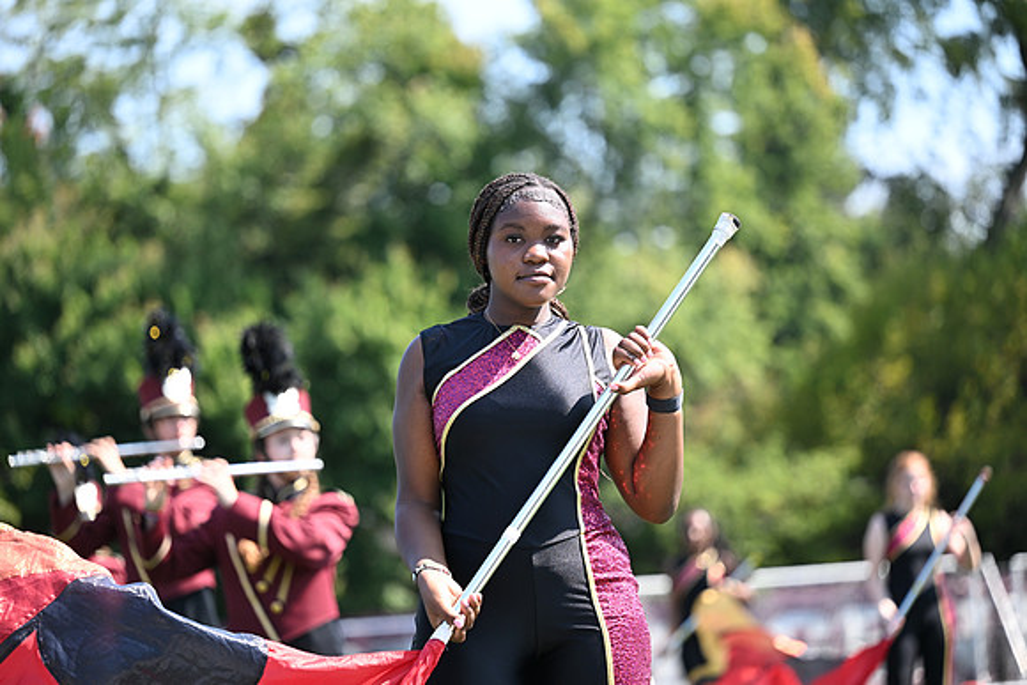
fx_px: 3852
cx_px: 514
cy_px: 342
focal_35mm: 135
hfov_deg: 15.2
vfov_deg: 10.2
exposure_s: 1/2000
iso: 500
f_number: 2.8
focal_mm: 135
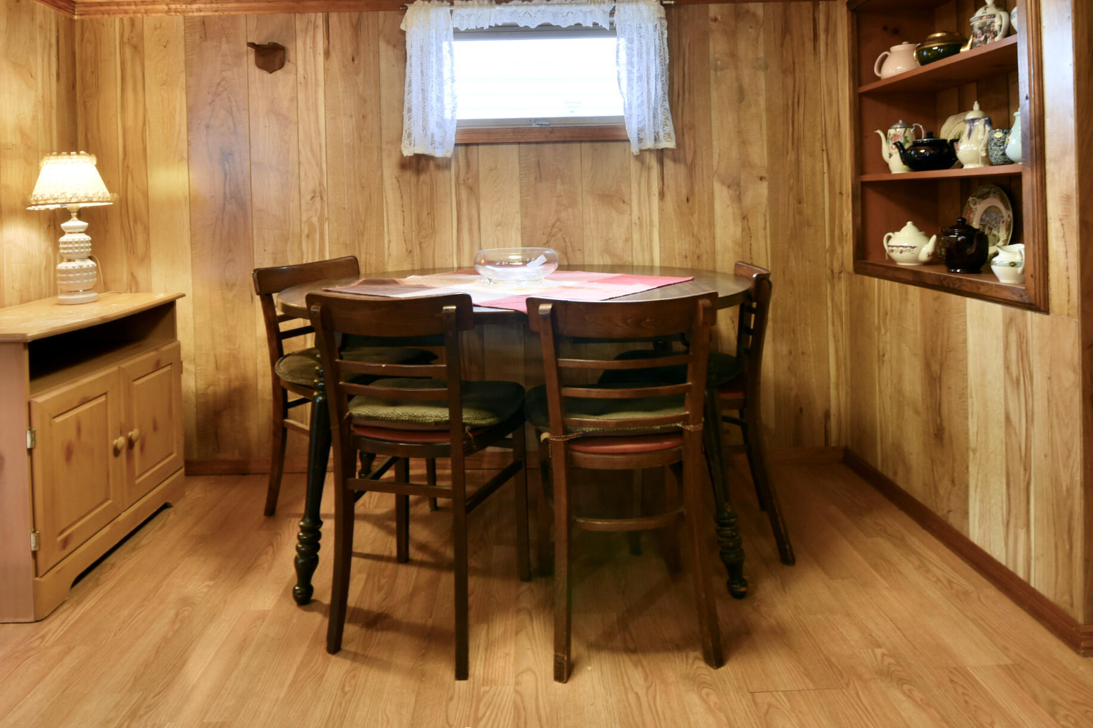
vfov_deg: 53.1
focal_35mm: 23
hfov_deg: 76.1
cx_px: 528
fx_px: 698
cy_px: 199
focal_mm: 14
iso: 800
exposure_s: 1/3
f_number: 11
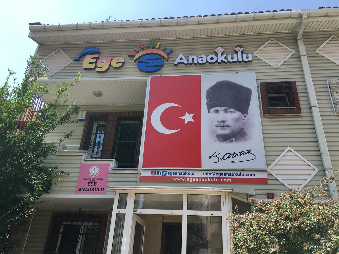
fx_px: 284
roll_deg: -3.9
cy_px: 127
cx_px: 170
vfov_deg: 48.2
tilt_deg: +27.4
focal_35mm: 29
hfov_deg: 61.7
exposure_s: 1/810
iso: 25
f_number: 2.2
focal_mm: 4.15
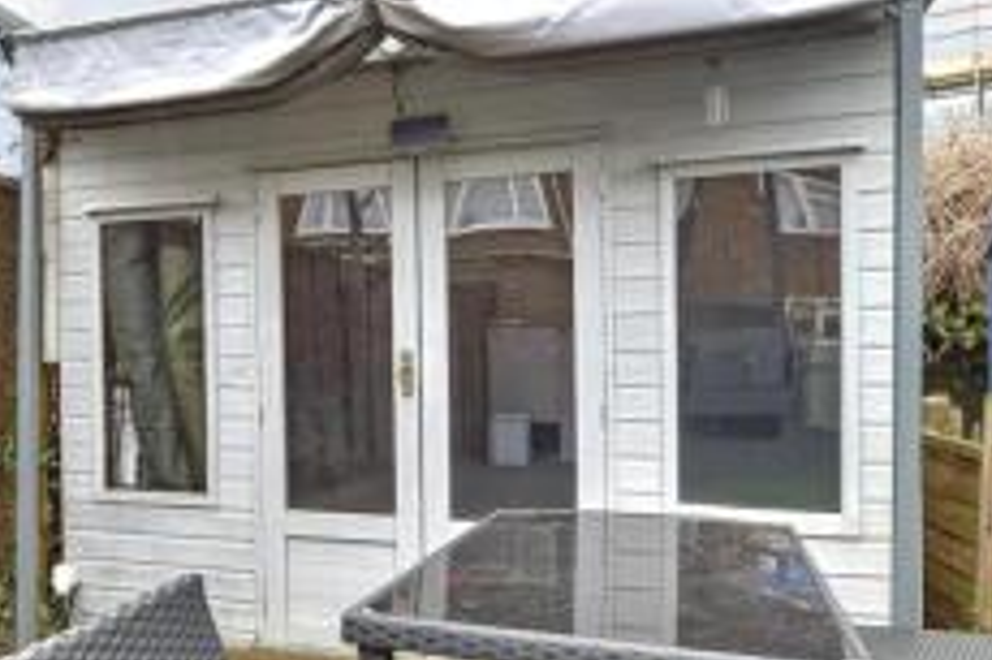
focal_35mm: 31
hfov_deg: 58.7
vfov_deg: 42.2
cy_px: 356
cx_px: 315
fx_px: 854
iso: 160
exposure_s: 1/13
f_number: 8
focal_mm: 10
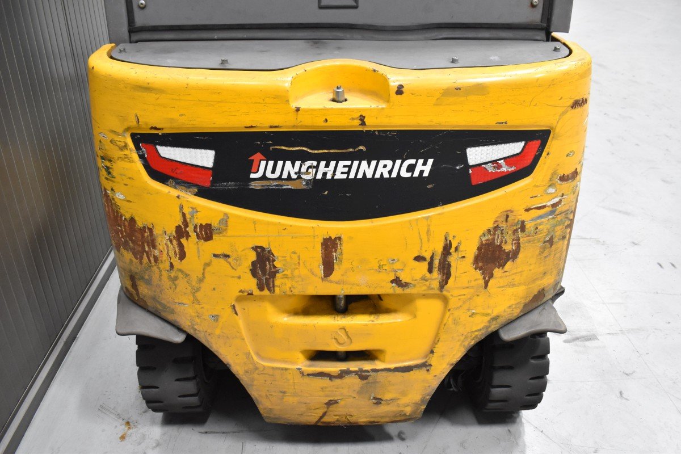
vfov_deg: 43.6
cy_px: 227
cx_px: 340
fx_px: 567
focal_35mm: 30
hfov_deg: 61.9
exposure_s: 1/30
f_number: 5
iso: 1600
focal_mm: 20
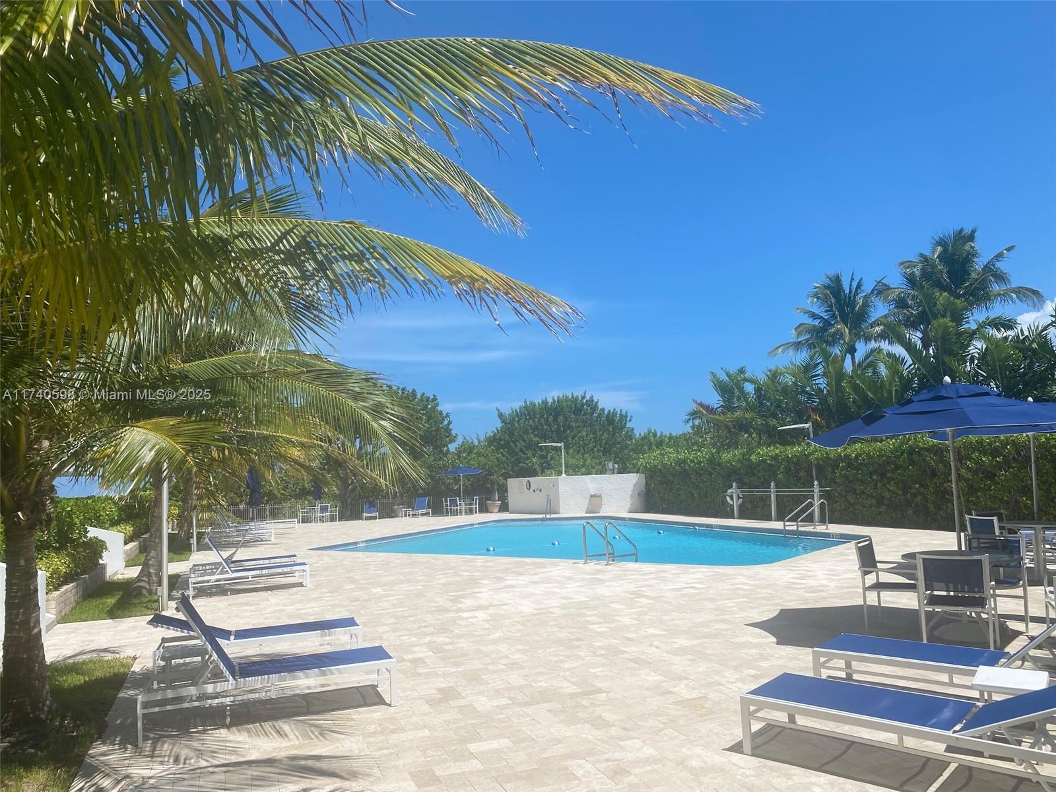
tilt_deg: +5.2
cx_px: 528
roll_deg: +4.5
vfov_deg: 53.1
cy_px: 396
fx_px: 793
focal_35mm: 26
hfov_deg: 67.3
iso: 32
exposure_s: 1/4808
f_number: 1.8
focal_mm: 4.25
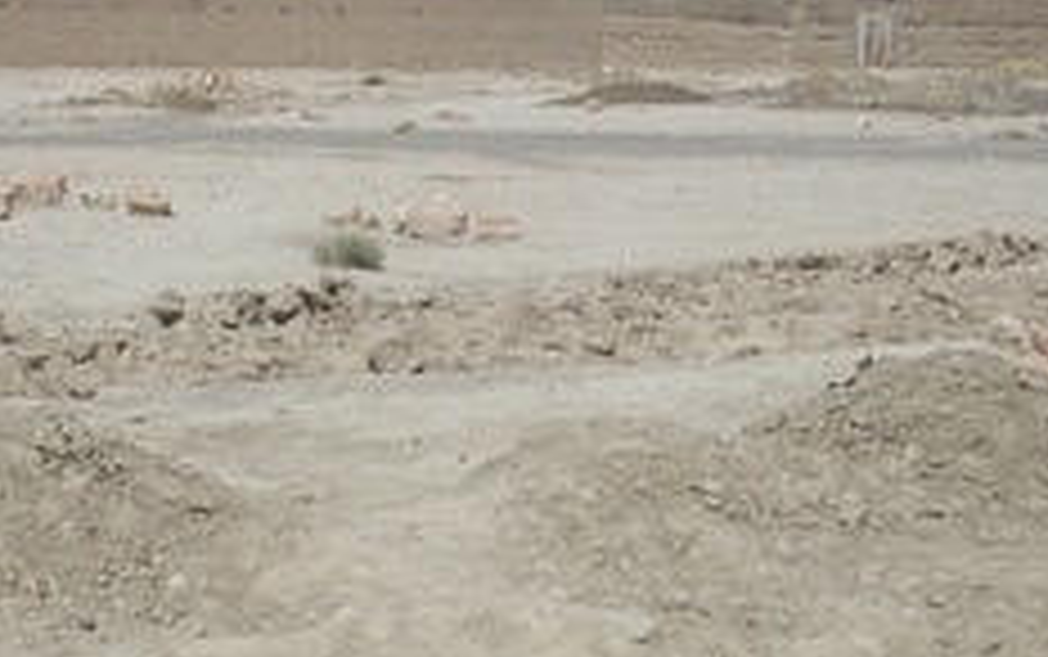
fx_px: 2887
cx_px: 513
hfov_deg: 20.6
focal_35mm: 101
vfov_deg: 13.0
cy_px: 252
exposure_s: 1/621
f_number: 5.6
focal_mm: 6.2
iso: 64
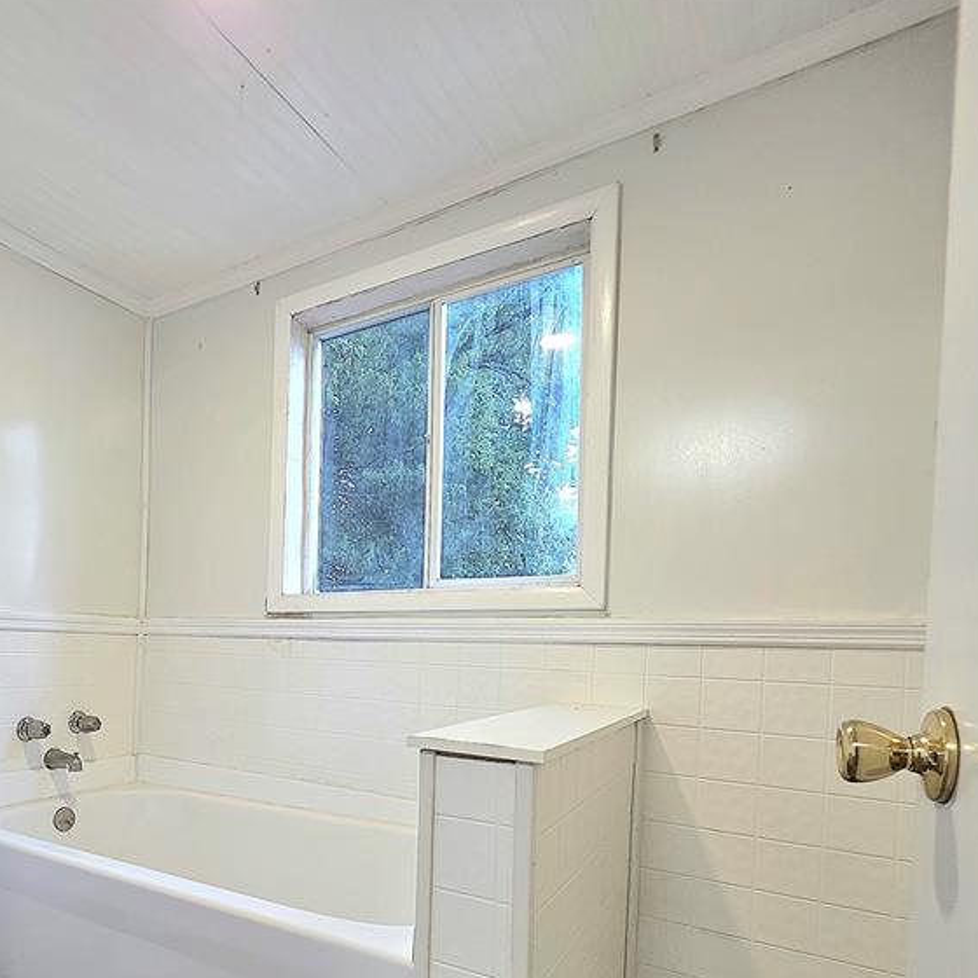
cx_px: 248
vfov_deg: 69.9
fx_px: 671
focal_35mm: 21
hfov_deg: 67.7
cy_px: 658
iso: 160
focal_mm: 2.2
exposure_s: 1/60.2
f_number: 1.9
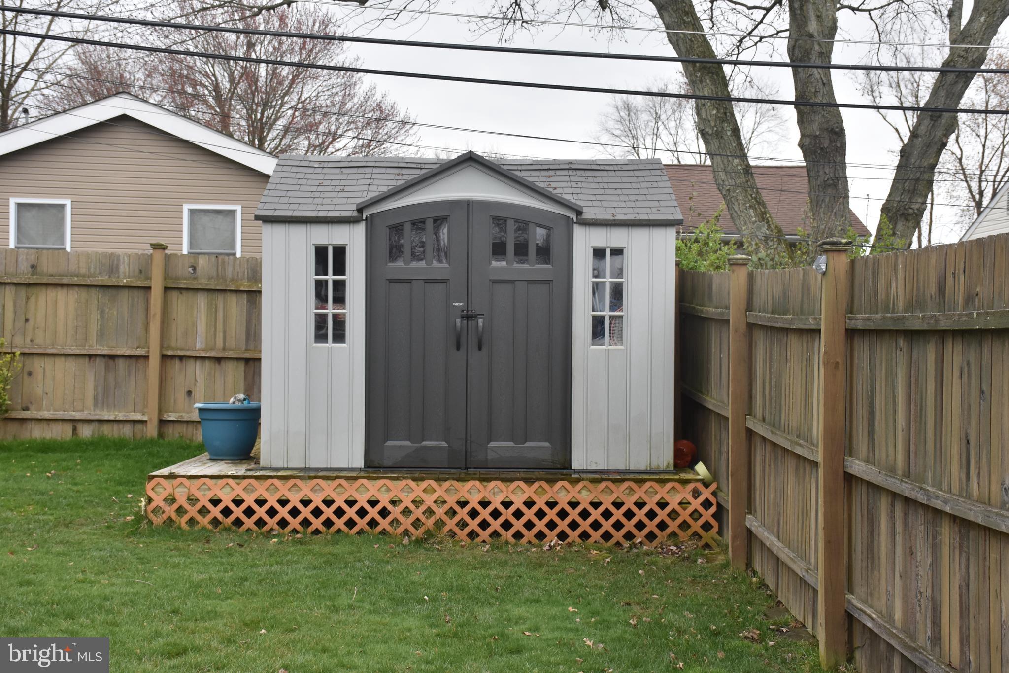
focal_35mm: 51
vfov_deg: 26.5
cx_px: 504
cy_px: 336
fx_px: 1429
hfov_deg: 38.9
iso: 800
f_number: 7.1
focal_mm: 34
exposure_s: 1/200
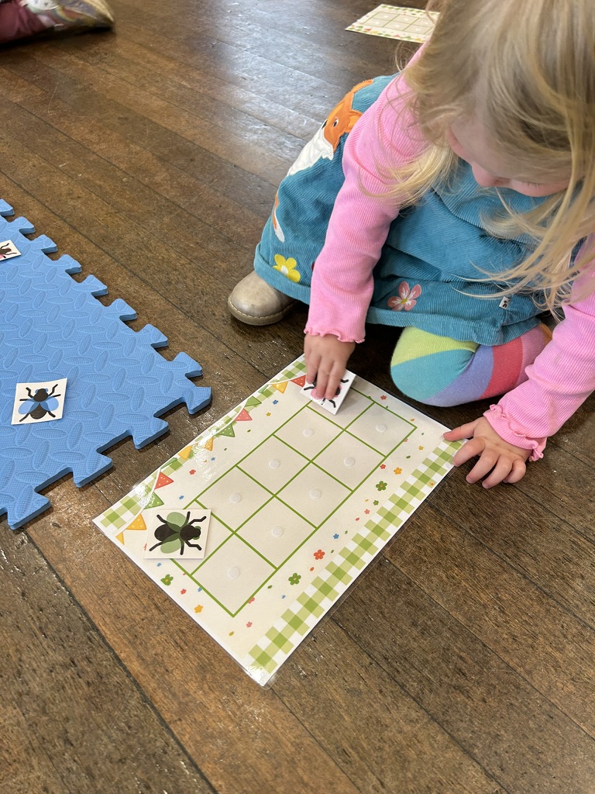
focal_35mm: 26
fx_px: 596
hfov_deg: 53.1
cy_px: 397
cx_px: 298
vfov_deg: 67.3
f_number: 1.5
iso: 100
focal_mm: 5.7
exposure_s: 1/100
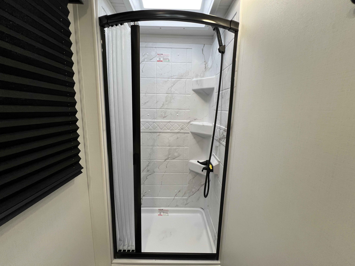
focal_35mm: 13
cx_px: 178
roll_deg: -0.3
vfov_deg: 89.9
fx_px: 133
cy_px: 133
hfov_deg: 106.2
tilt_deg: -7.8
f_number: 1.8
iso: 160
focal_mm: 1.57
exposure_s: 1/99
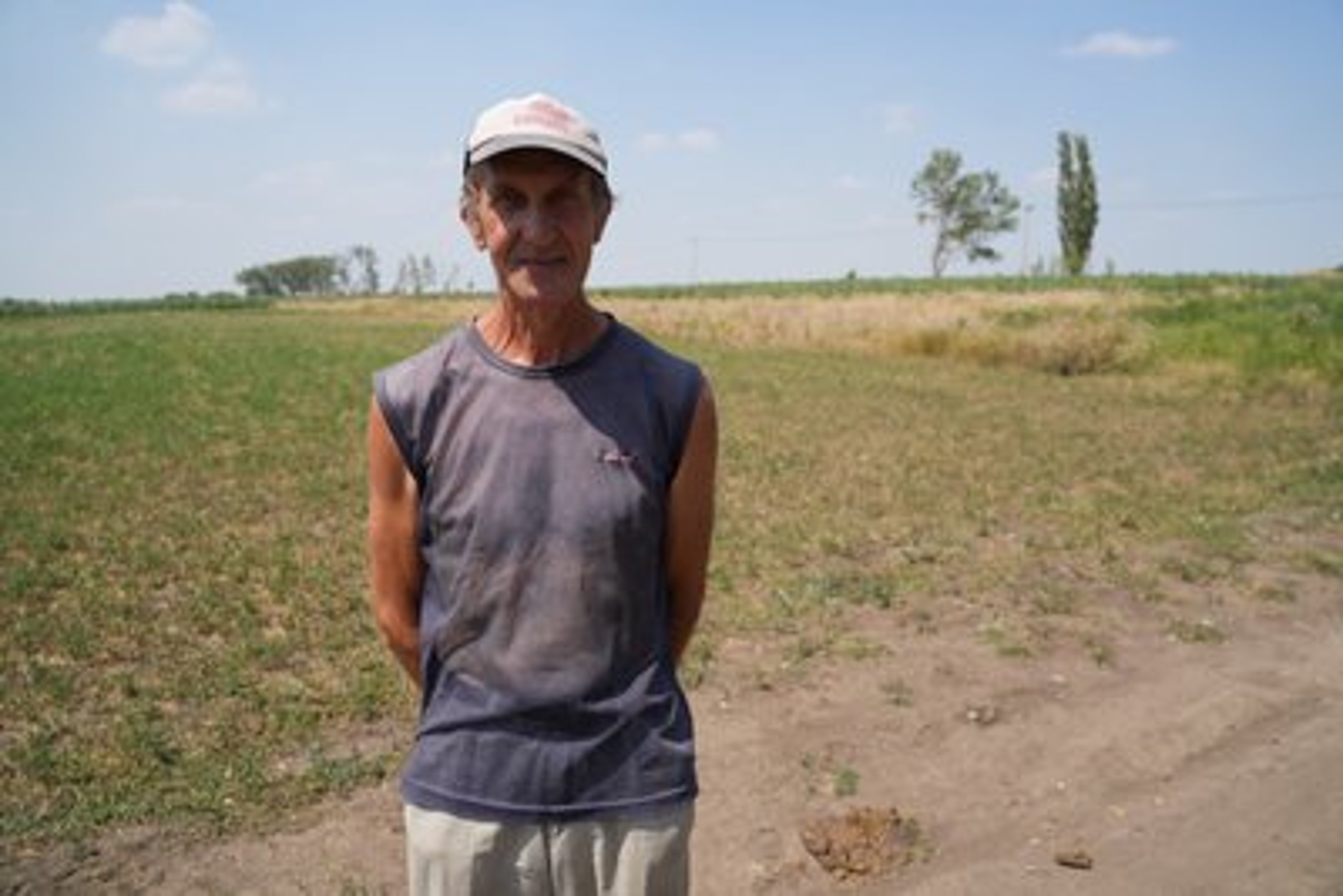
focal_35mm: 24
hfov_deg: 73.7
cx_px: 672
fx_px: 896
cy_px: 448
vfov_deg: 53.2
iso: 100
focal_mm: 24
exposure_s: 1/1000
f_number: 4
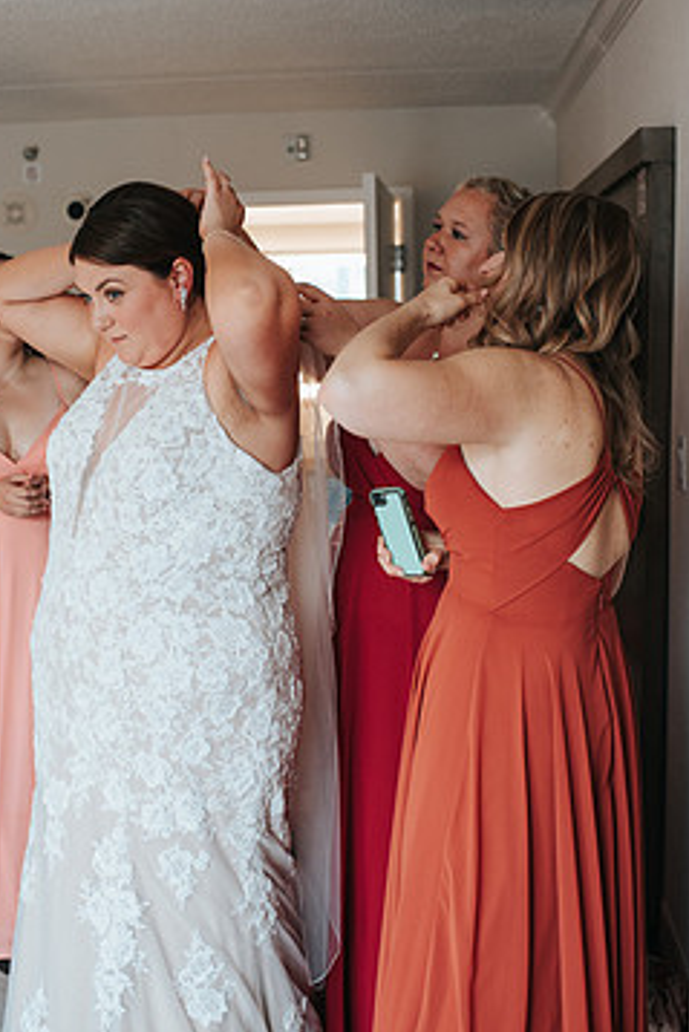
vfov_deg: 44.5
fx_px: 1262
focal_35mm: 44
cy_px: 484
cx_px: 274
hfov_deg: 30.5
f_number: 3.2
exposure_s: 1/200
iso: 900
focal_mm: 35
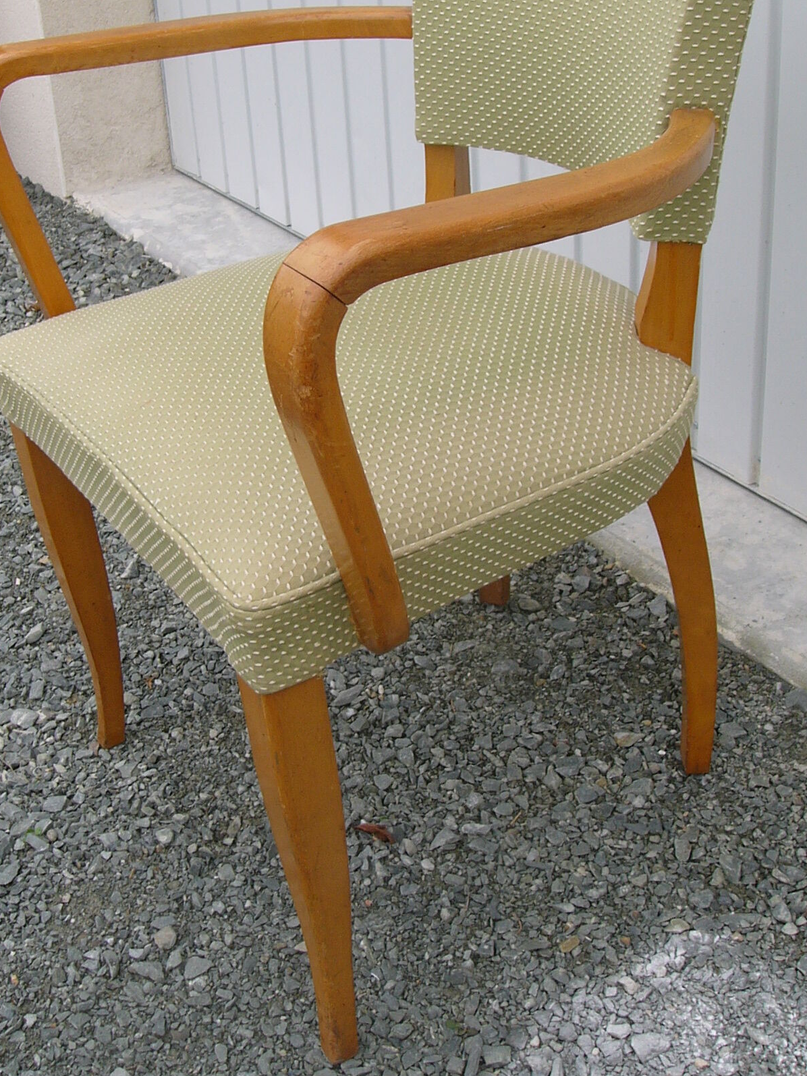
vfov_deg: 36.6
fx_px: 1617
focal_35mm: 52
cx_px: 353
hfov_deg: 28.0
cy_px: 409
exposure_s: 1/200
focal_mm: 6
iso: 50
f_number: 4
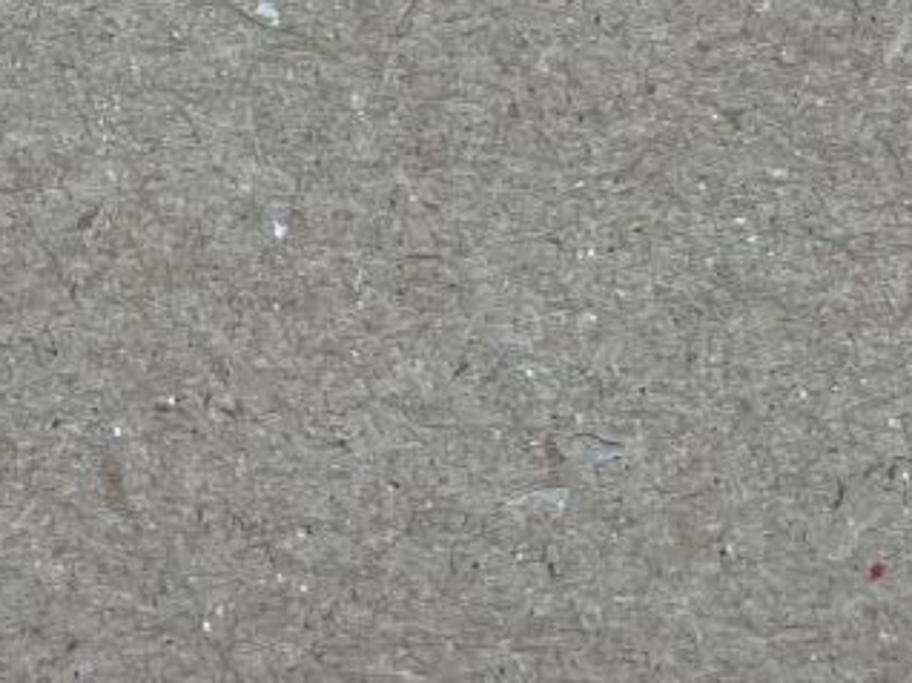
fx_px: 3449
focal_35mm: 131
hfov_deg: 14.7
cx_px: -109
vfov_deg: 10.1
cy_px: -878
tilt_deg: -74.5
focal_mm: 4.2
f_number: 1.6
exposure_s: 1/100
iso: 40
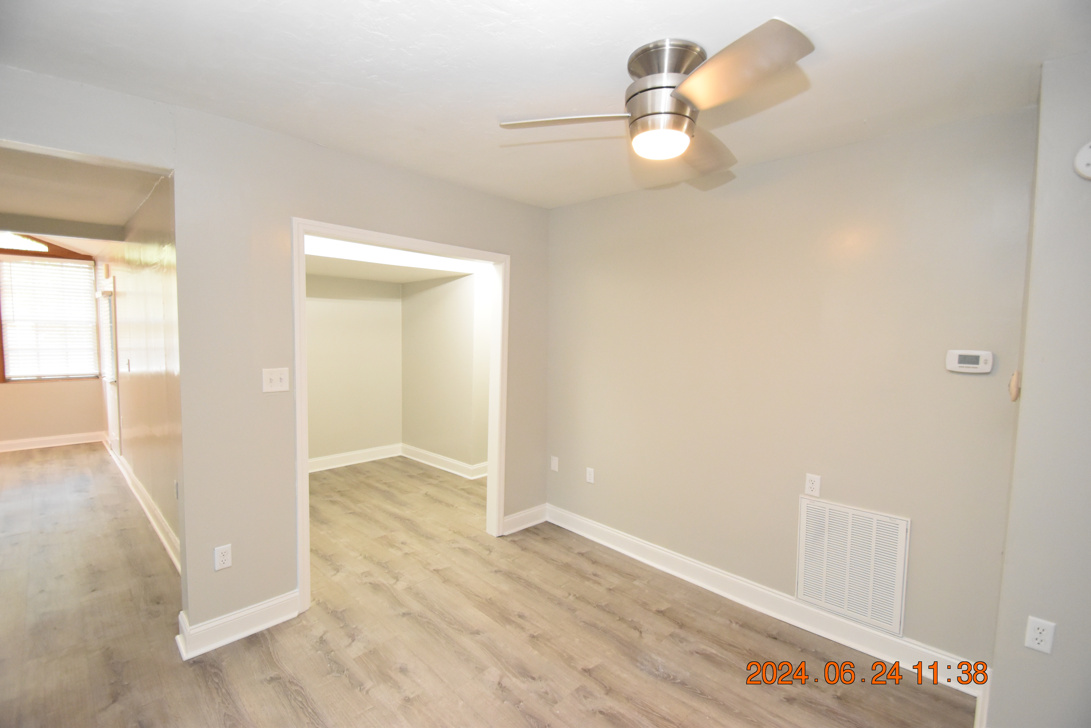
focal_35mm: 15
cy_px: 364
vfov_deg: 77.3
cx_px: 546
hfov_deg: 100.4
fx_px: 455
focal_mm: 10
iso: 2800
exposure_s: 1/60
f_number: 3.5
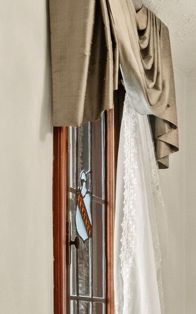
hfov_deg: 10.3
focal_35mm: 115
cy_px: 376
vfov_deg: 17.3
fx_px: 983
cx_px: 418
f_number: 8
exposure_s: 1
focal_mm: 15.8
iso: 800
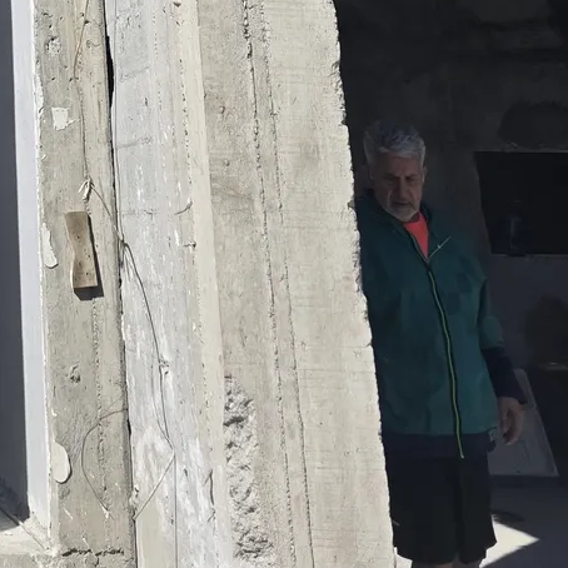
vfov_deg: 16.7
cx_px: -168
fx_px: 1597
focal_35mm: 86
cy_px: -455
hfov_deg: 18.7
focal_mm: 6.3
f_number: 1.7
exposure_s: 1/7333
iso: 80
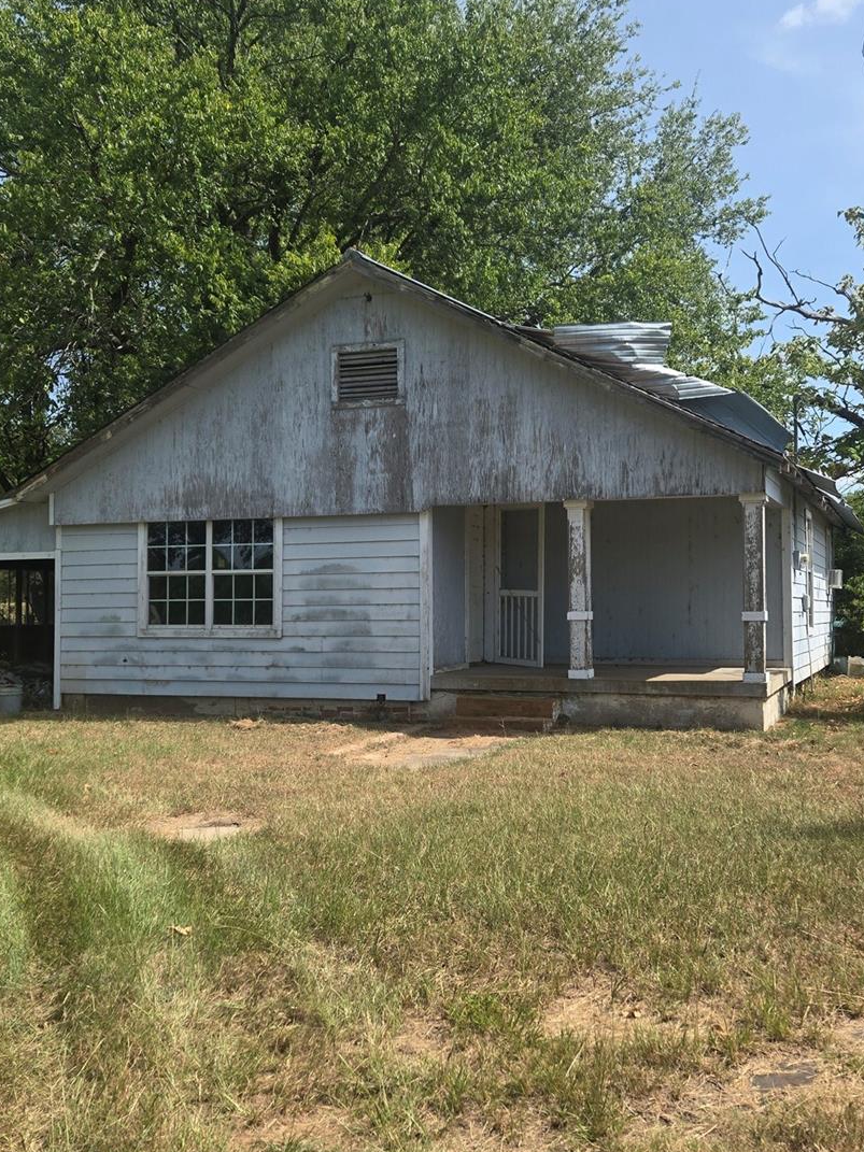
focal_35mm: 33
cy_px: 577
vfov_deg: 55.4
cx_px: 508
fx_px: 1098
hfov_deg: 42.8
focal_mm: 5.4
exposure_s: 1/2921
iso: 50
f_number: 1.8
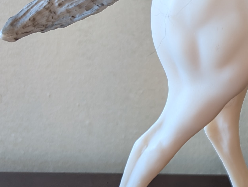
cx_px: 388
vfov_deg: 18.7
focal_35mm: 78
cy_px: 27
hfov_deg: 20.7
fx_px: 560
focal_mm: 6.9
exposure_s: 1/40.8
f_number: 1.68
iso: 20
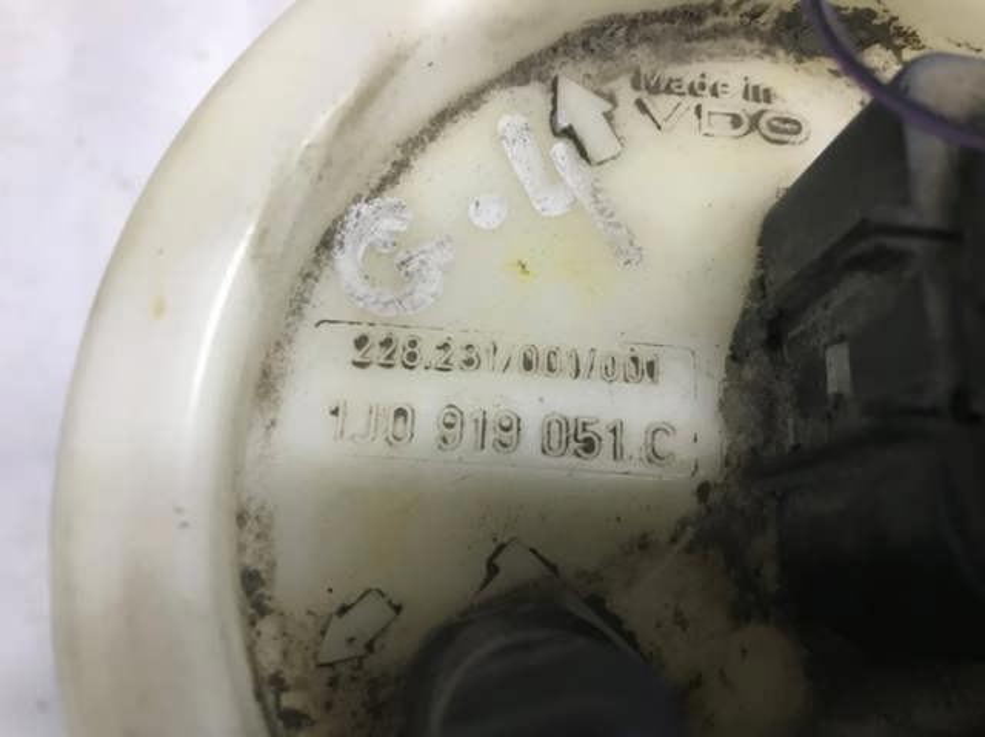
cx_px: 492
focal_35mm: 28
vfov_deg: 49.7
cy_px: 368
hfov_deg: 63.5
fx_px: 796
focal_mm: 3.99
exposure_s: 1/17
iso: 64
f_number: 1.8
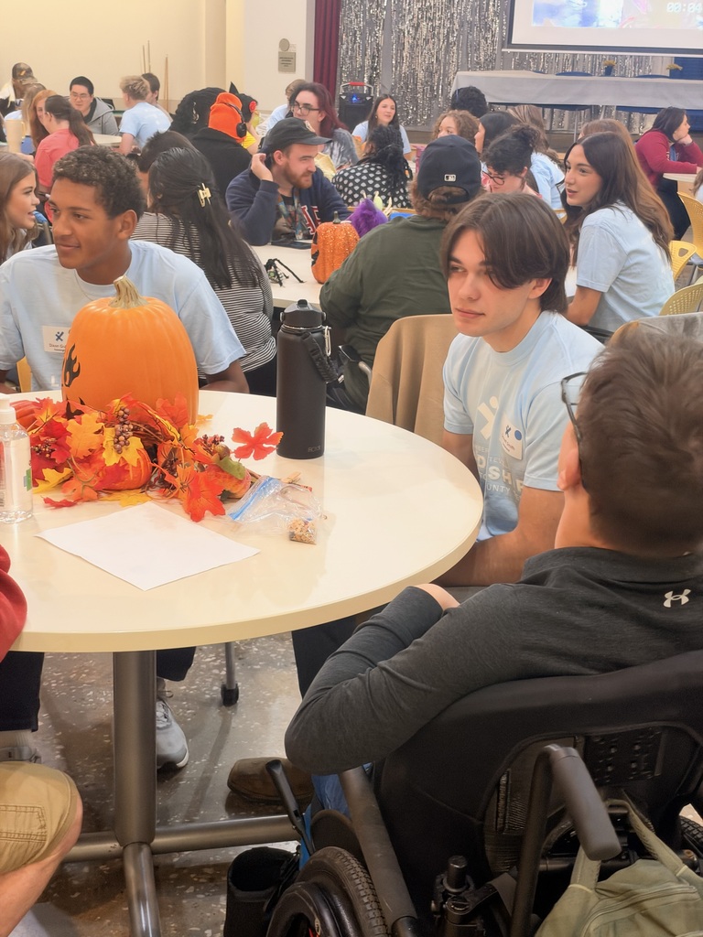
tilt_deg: -17.0
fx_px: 1300
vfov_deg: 39.7
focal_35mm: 48
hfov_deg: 30.3
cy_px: 468
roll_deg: -2.9
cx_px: 352
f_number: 1.48
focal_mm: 6.93
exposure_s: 1/40
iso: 250
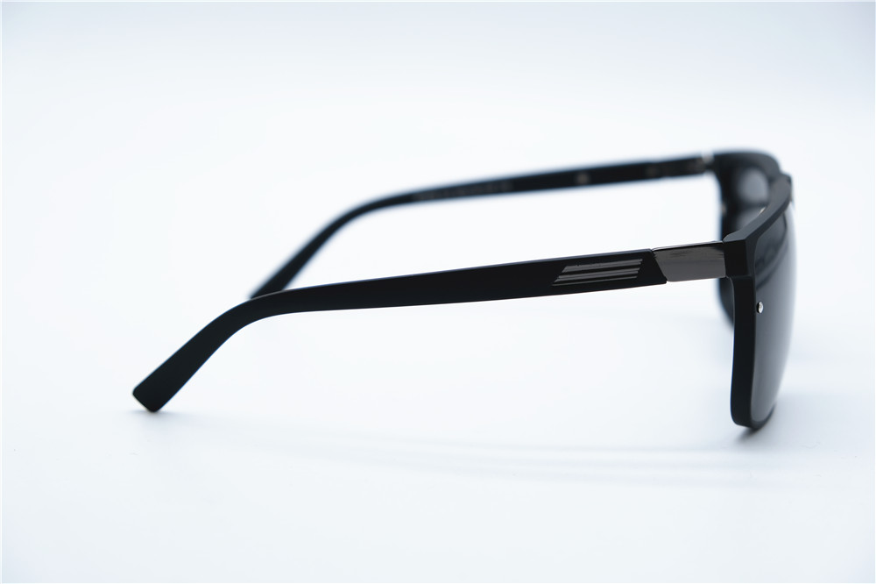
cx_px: 438
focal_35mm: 69
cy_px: 292
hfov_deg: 29.3
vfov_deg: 19.7
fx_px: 1678
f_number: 5
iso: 160
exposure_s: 1/220
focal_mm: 46.3
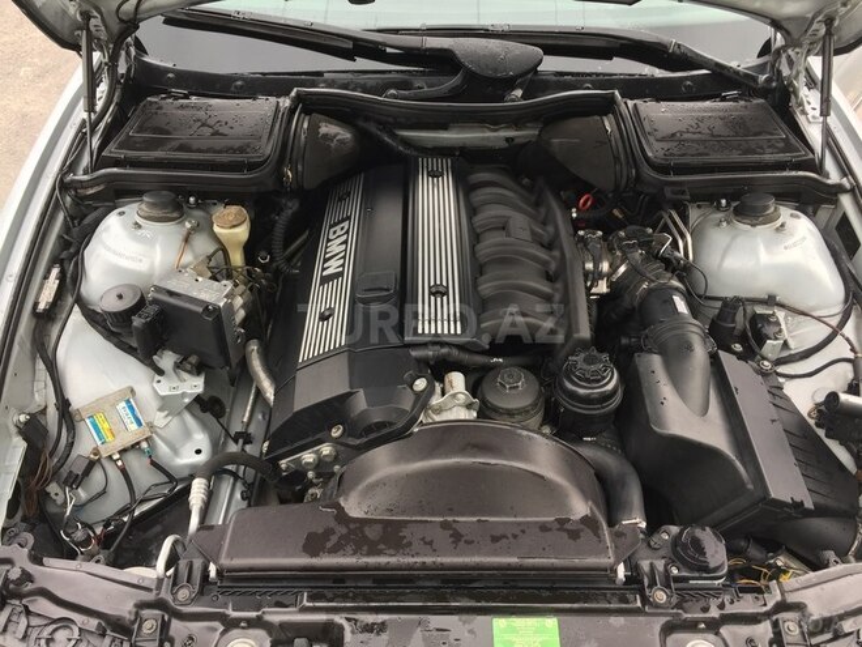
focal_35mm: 29
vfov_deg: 48.2
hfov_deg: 61.7
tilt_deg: -41.6
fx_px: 722
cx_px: 431
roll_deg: -0.8
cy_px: 324
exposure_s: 1/100
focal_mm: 4.15
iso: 32
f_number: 2.2
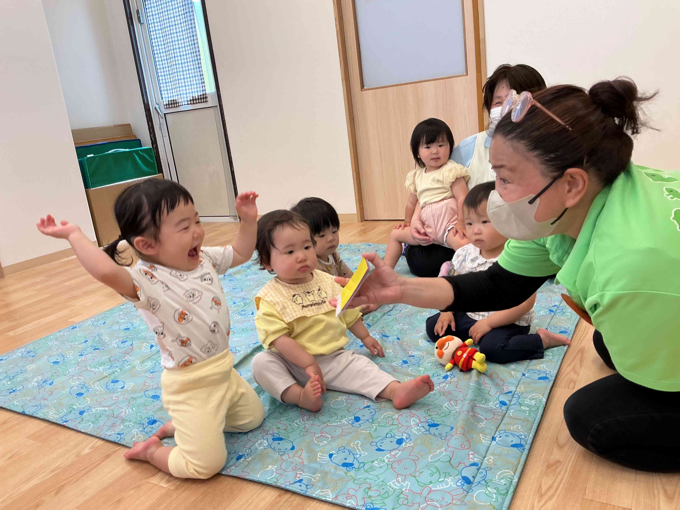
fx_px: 570
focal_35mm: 29
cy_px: 255
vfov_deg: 48.2
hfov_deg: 61.7
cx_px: 340
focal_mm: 3
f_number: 1.8
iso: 40
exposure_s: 1/120
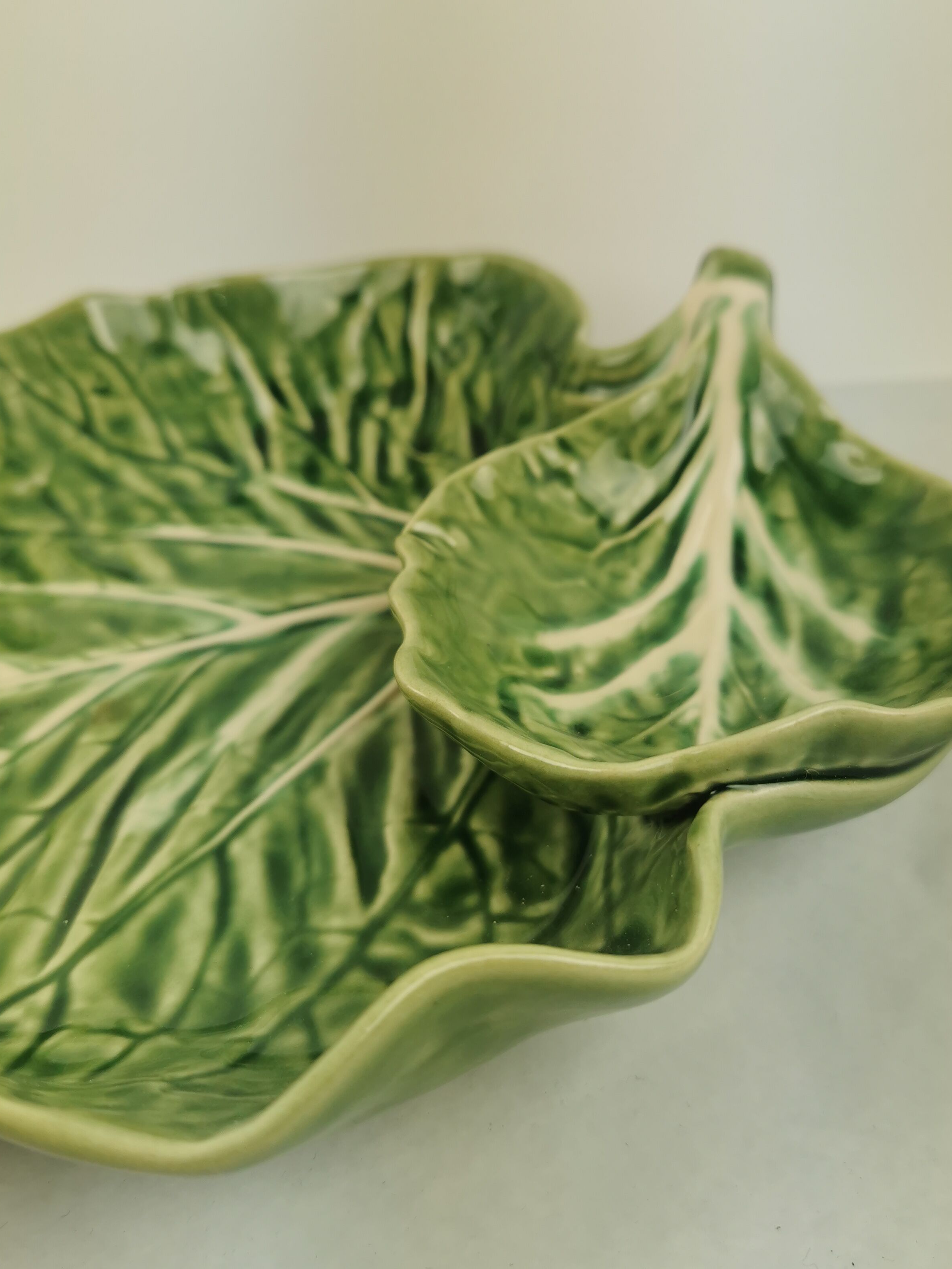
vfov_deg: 58.3
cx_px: 541
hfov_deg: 45.3
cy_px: 598
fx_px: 1137
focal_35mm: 31
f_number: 1.6
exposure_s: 1/294
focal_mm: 5.56
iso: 50
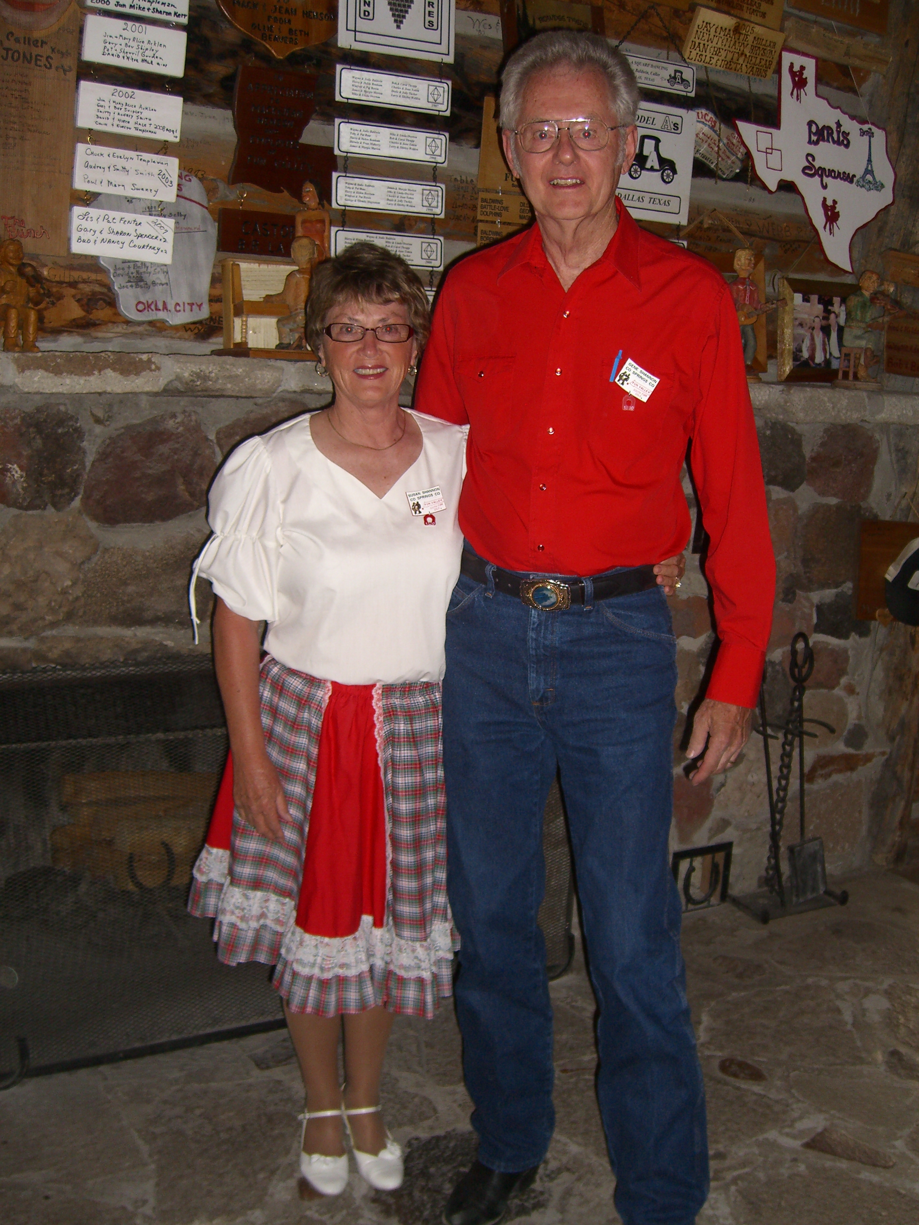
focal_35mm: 38
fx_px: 1345
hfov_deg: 37.7
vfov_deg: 49.0
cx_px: 460
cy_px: 612
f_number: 2.8
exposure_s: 1/60
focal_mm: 7.9
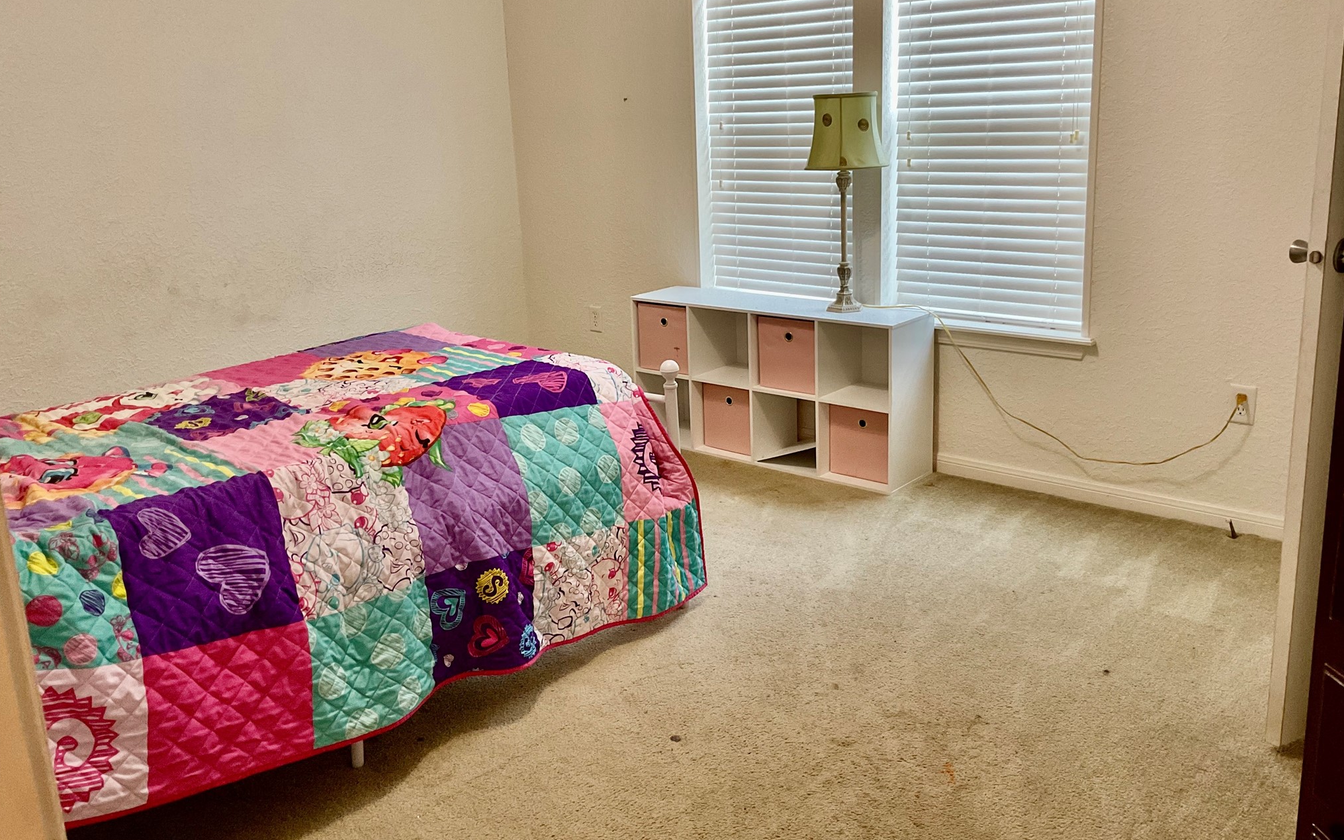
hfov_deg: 61.2
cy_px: 352
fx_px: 1135
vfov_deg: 40.5
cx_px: 668
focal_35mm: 31
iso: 100
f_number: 1.8
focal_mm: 3
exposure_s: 1/60
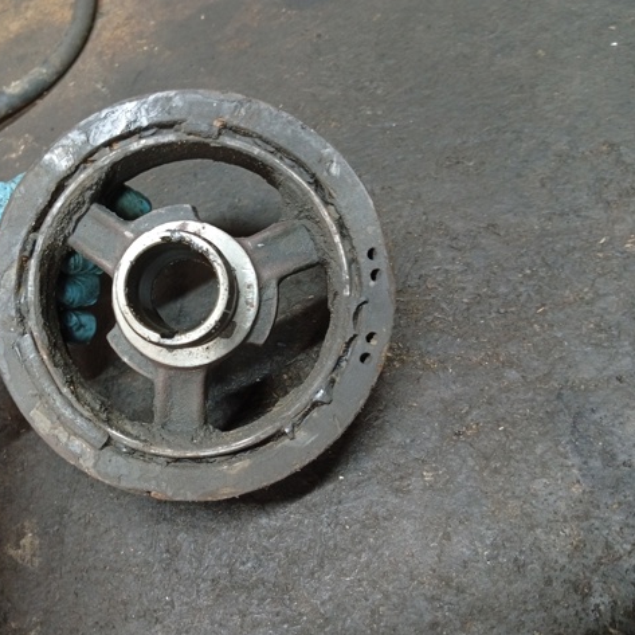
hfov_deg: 51.7
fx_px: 643
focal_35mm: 31
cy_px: 321
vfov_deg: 52.5
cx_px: 219
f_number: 1.8
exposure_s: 1/20
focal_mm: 3.96
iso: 1616
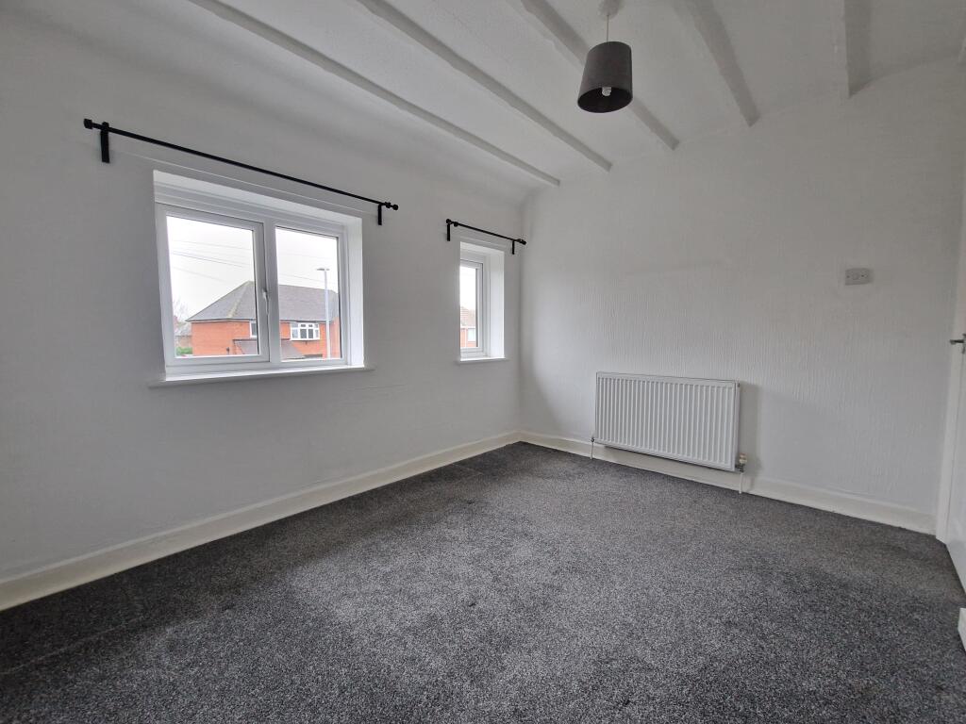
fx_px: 363
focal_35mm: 13
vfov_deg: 89.9
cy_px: 362
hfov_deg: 106.2
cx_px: 483
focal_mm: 2.2
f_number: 2.2
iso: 500
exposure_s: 1/33
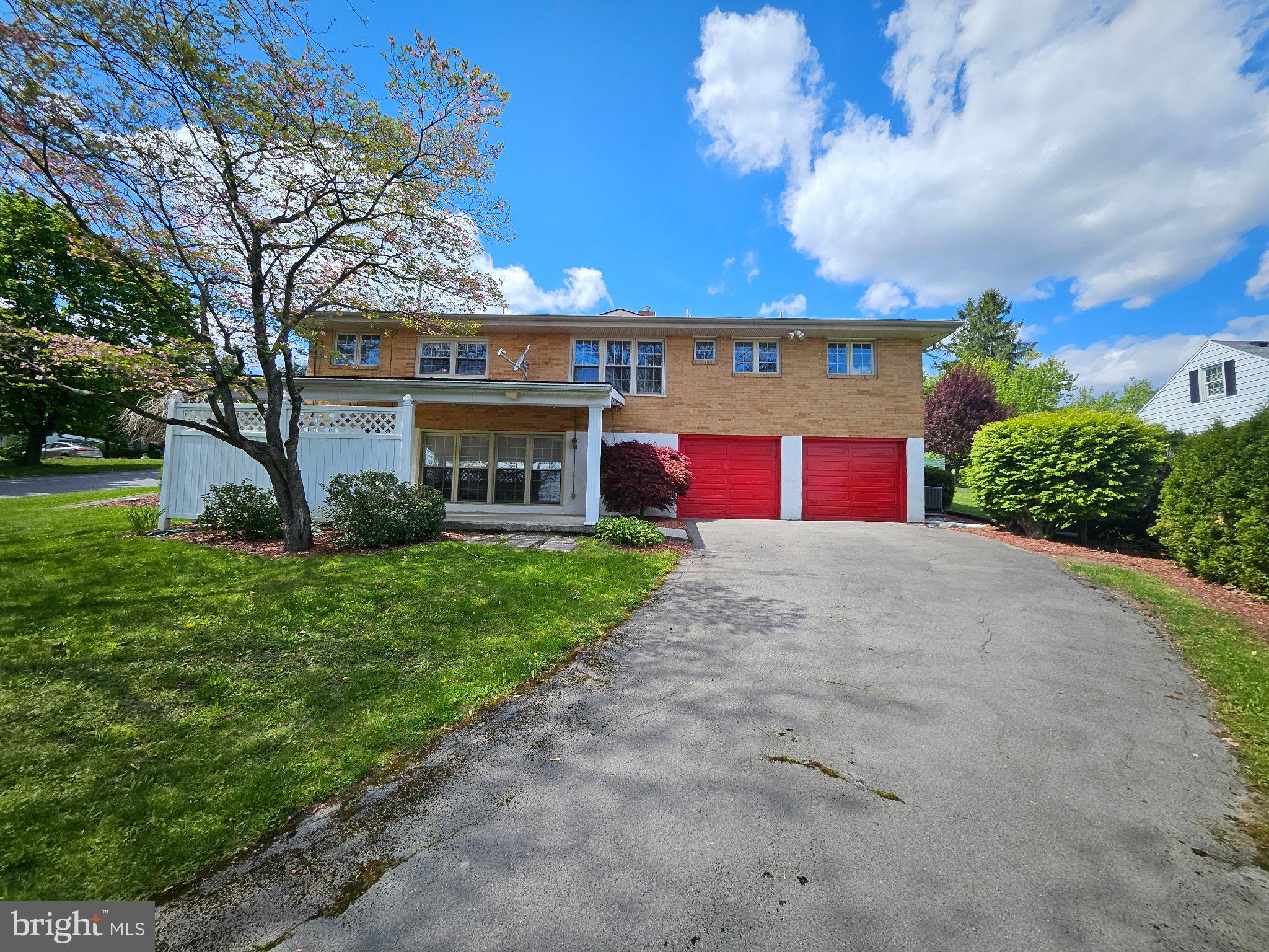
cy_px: 476
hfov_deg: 106.2
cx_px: 634
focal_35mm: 13
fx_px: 477
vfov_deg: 89.9
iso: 32
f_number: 2.2
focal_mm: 1.74
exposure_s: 1/1002
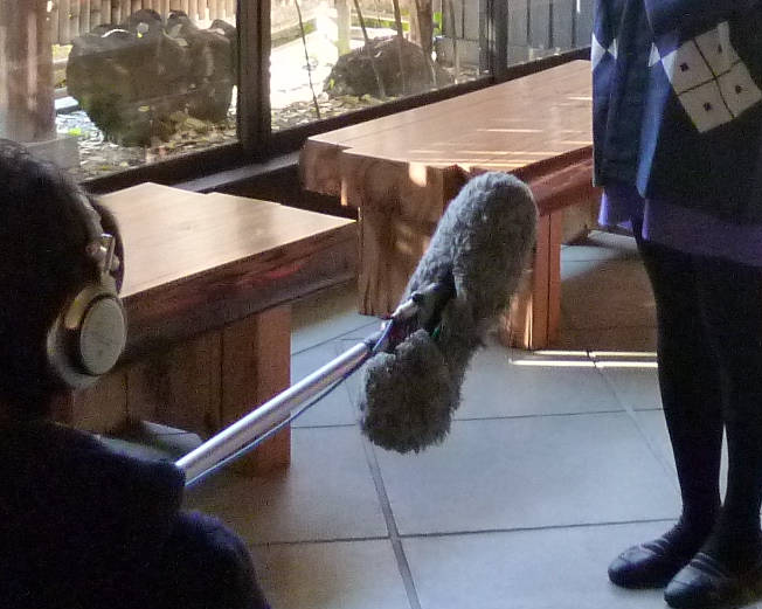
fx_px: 2074
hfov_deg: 20.8
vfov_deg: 15.8
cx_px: 496
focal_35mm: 92
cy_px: -196
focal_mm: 4.3
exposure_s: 1/60
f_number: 2.2
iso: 400
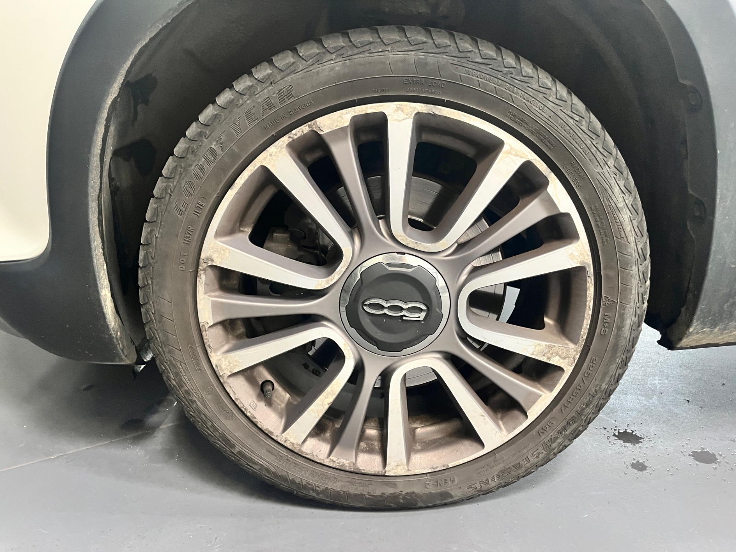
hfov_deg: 67.3
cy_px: 276
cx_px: 368
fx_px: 553
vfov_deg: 53.1
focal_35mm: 26
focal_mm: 5.1
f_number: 1.6
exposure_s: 1/33
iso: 400
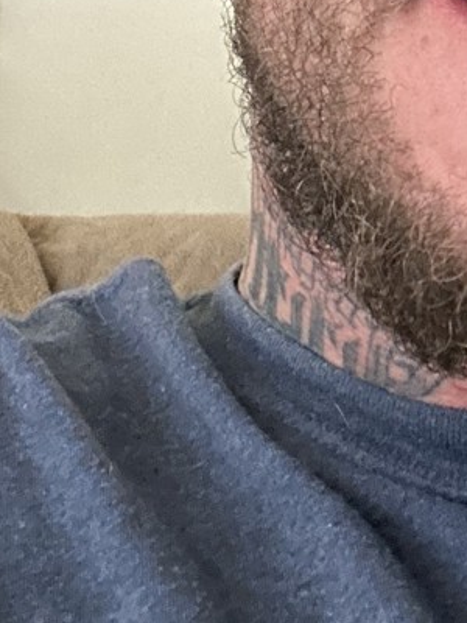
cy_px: -130
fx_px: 1799
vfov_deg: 18.6
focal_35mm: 100
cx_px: 492
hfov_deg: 14.5
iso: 400
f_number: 1.9
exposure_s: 1/33
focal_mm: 2.69
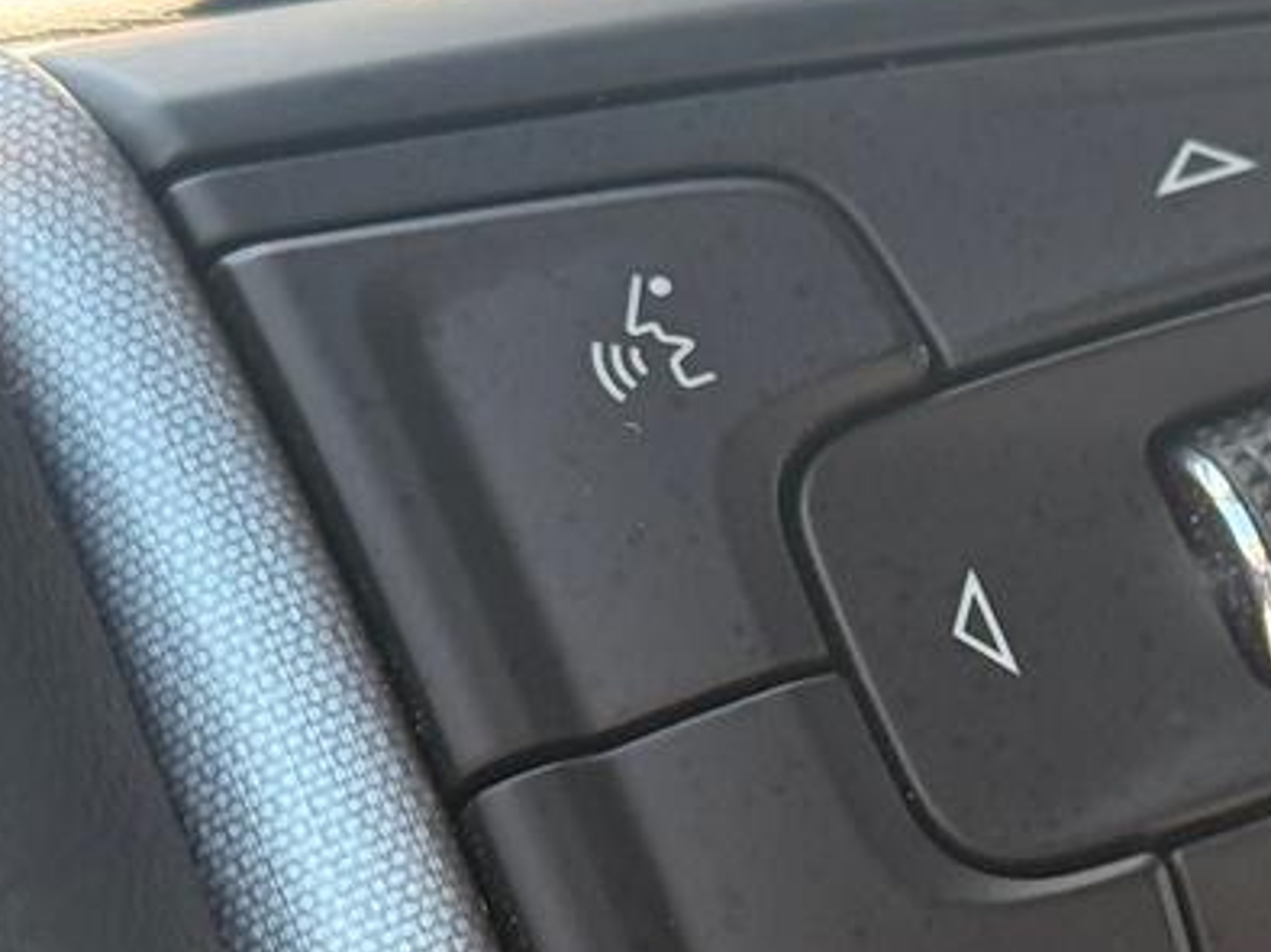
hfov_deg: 12.7
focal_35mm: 156
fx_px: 5724
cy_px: 574
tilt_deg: -2.4
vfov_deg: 9.5
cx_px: 855
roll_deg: -0.6
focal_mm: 6.76
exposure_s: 1/242
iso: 125
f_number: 1.78
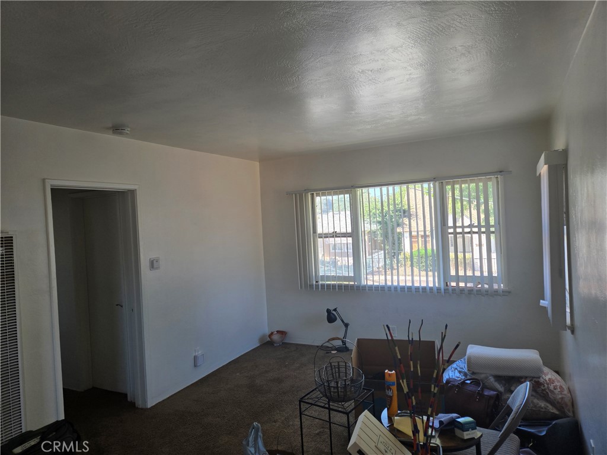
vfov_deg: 58.9
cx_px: 304
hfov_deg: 73.9
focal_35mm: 23
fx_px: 403
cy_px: 228
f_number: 1.8
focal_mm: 5.4
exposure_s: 1/180
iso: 50
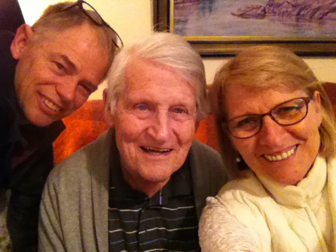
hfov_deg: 52.6
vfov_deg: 40.7
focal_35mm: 35
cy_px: 126
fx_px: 340
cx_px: 168
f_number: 2.4
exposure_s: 1/30
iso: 1000
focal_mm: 3.85
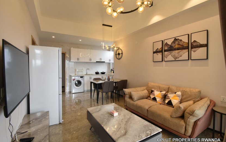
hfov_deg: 97.7
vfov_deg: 71.2
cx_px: 108
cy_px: 68
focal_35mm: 16
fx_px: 99
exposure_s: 1/5
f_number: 8
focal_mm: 10
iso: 100
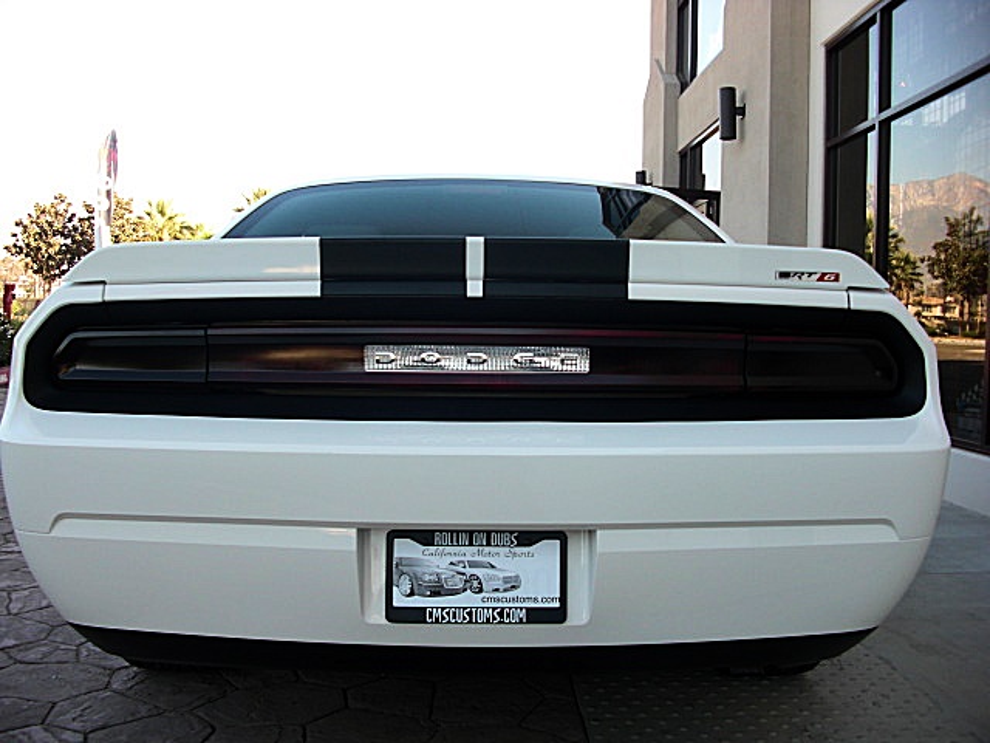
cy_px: 372
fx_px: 1030
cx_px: 495
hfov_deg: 51.4
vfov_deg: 39.7
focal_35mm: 36
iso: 50
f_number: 2.8
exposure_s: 1/125
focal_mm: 6.3
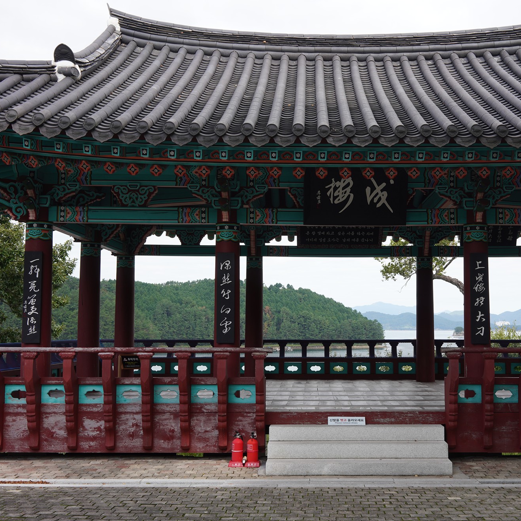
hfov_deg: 37.3
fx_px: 766
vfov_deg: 37.6
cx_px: 332
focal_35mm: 45
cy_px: 260
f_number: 10
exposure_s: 1/100
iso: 200
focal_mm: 35
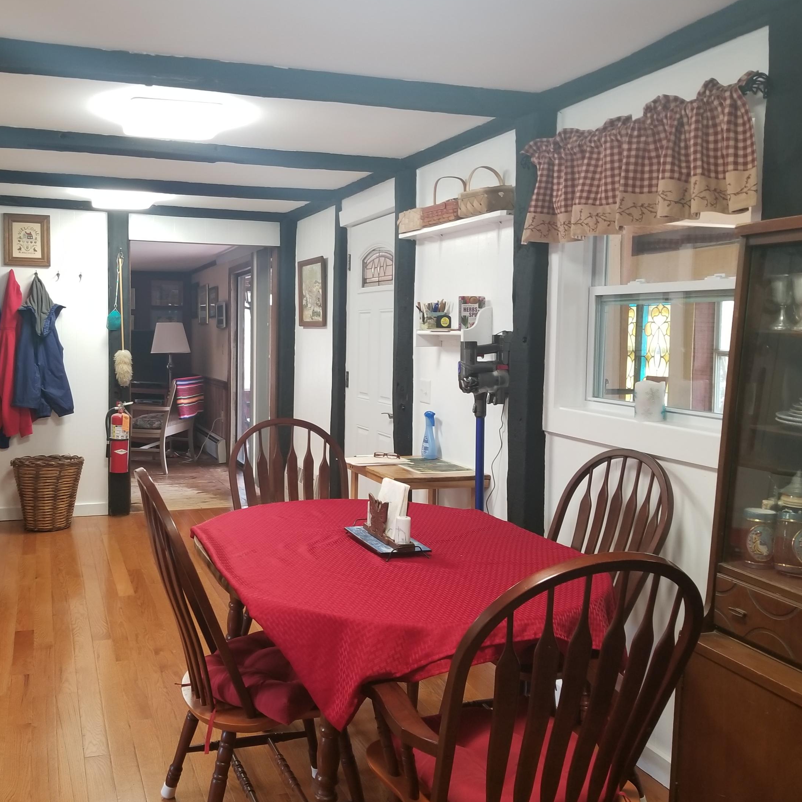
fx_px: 839
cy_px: 396
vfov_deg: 51.1
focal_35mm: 32
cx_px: 337
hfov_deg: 50.9
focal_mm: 4.25
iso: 160
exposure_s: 1/30
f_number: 1.7
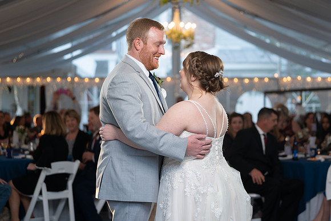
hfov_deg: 24.7
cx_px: 188
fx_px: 756
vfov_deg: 16.6
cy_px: 96
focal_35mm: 82
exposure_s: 1/250
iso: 500
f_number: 2.8
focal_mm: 70
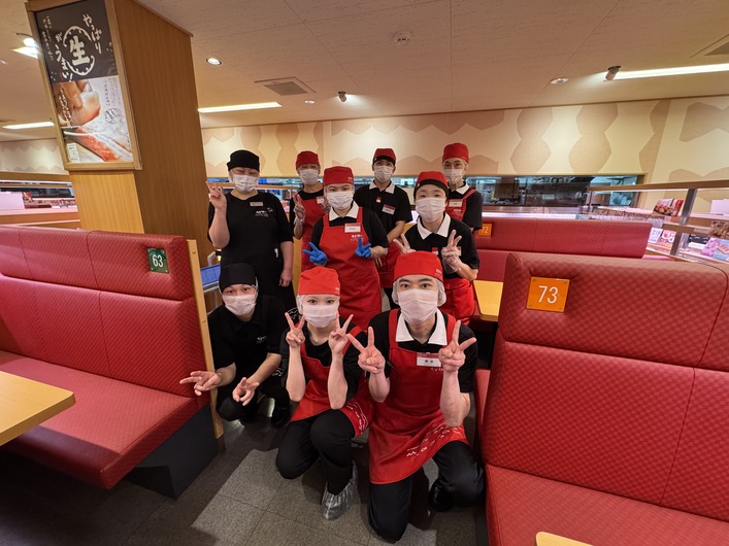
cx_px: 364
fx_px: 295
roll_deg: +0.0
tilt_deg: -14.5
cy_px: 273
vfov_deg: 85.7
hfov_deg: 102.1
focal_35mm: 14
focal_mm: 2.22
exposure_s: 1/100
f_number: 2.2
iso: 320
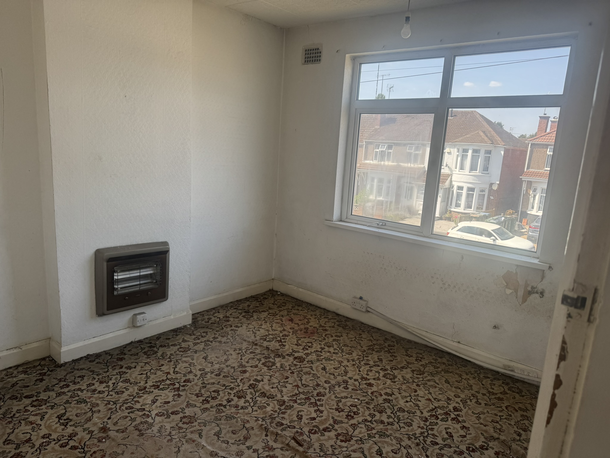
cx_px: 305
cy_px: 229
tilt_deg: -10.9
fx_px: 423
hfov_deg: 71.6
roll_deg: -3.4
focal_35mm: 24
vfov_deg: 56.8
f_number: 1.78
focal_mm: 6.76
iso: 80
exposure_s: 1/567
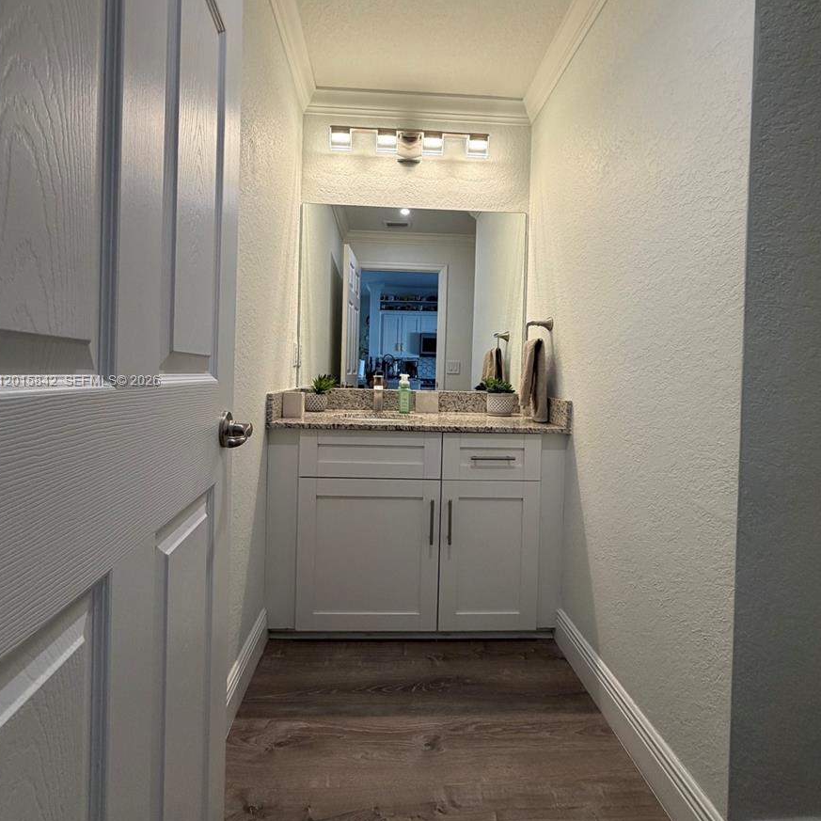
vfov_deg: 83.8
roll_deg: -1.9
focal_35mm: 17
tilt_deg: -1.4
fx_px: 456
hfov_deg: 84.0
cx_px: 409
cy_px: 382
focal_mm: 2.22
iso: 125
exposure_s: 1/120
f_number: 2.2
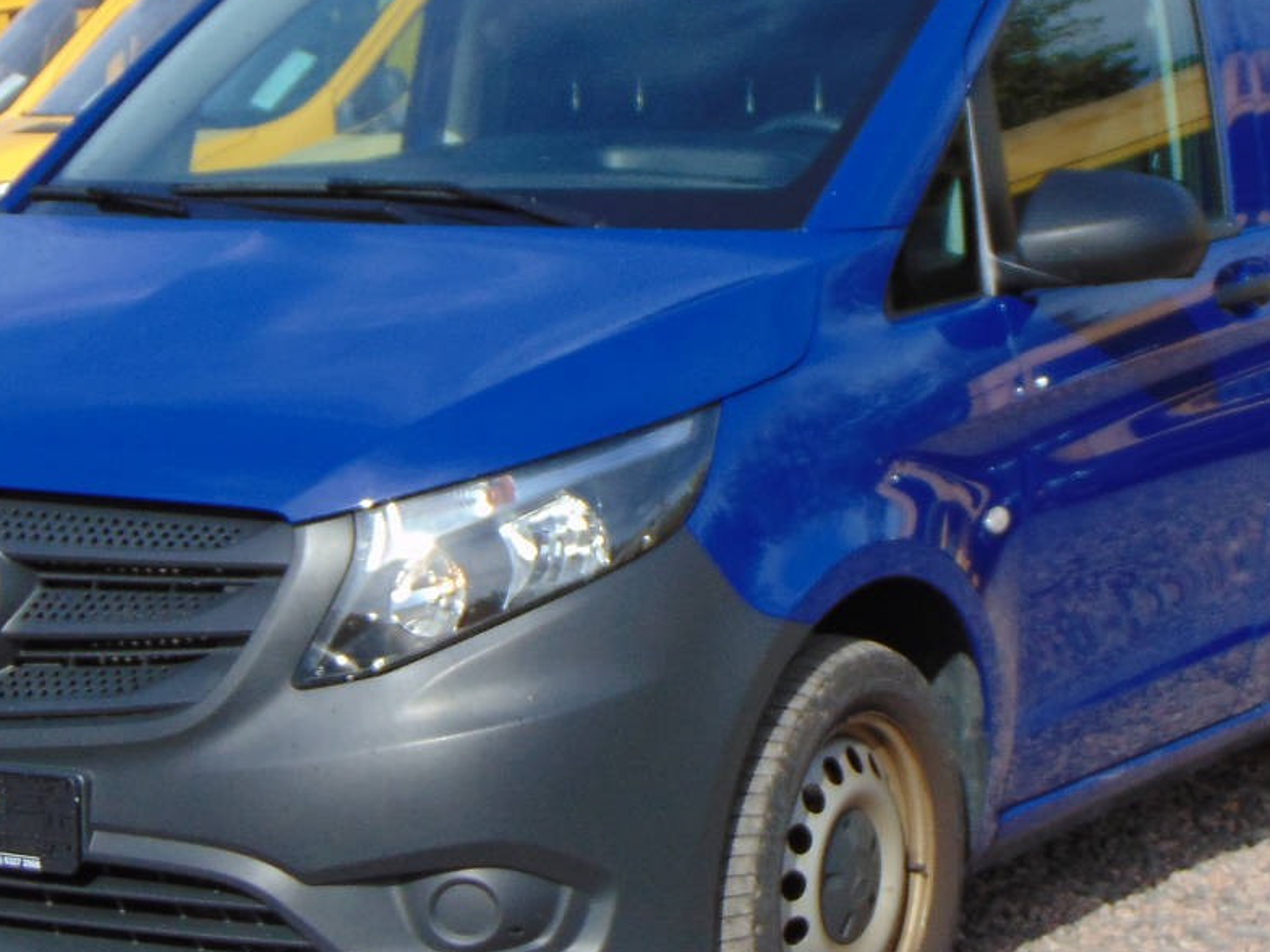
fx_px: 3742
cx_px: 693
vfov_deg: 14.5
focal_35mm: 102
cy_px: 457
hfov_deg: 19.3
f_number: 3.5
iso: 80
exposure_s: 1/800
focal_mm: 9
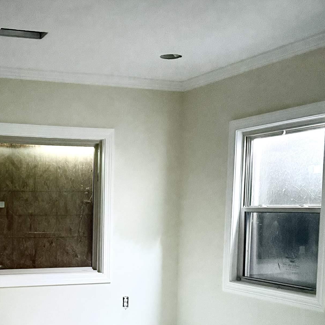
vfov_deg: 30.7
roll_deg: +0.0
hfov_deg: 30.5
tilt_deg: -6.4
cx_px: 46
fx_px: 574
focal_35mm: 54
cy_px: 270
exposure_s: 1/29
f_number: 1.78
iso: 1600
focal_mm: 6.76
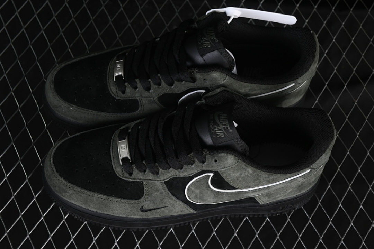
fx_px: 779
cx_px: 187
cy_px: 124
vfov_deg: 18.2
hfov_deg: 27.0
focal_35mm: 75
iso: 160
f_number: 6.3
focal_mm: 50
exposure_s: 1/60
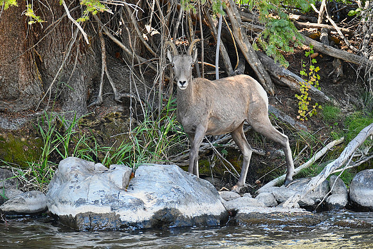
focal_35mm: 330
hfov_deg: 6.2
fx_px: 3420
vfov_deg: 4.2
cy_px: 124
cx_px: 186
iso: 2000
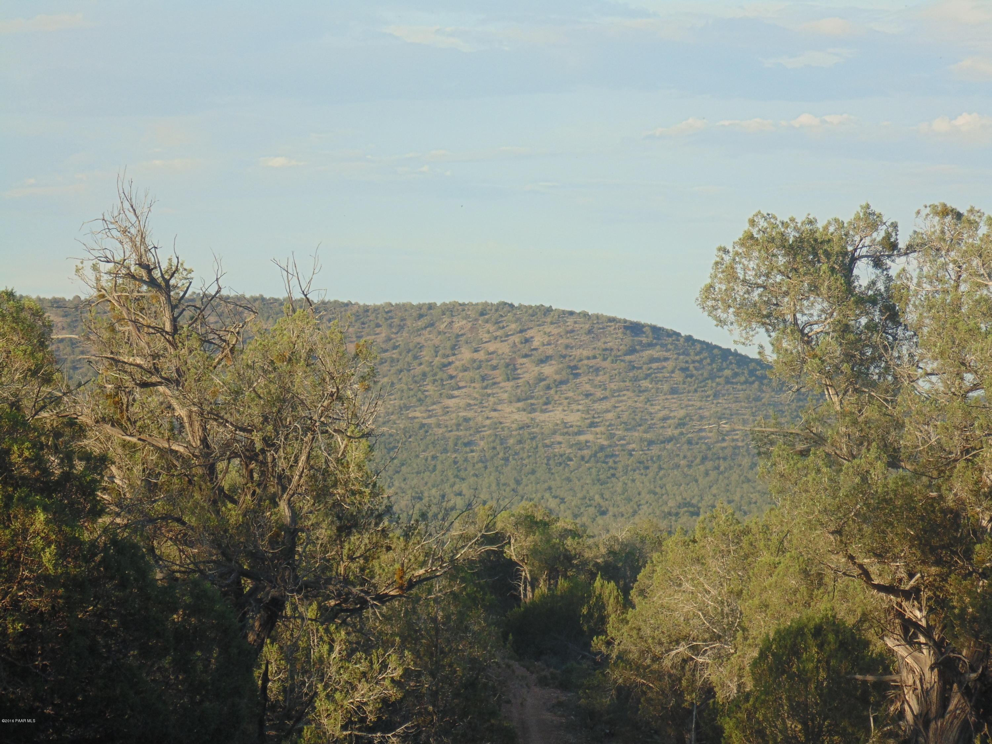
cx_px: 496
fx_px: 5445
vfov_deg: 7.8
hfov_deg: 10.4
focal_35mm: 190
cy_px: 372
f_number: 5.4
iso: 80
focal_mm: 34.2
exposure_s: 1/160
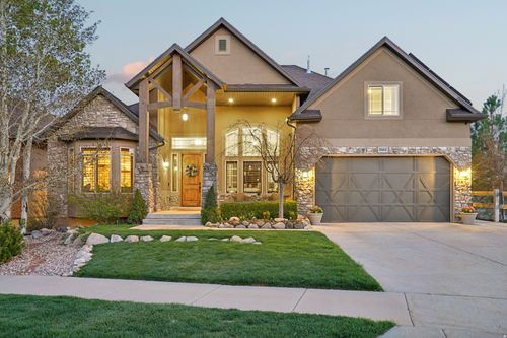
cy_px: 169
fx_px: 380
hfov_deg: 67.4
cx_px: 254
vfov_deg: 47.9
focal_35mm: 27
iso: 200
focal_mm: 27
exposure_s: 1.6
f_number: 8
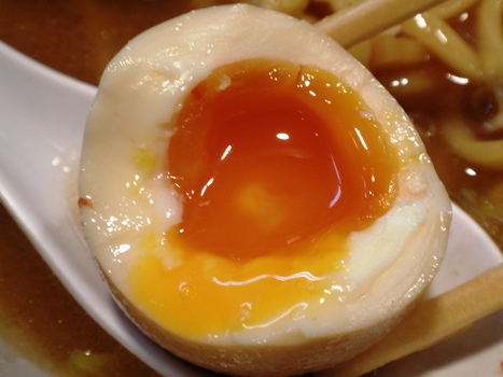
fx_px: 755
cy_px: 188
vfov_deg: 28.0
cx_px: 252
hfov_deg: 36.8
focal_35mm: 52
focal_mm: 9.1
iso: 100
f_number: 4.3
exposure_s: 1/30
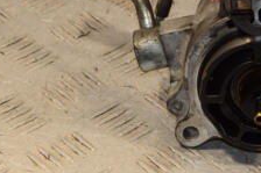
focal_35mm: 201
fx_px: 1456
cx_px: 246
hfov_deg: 10.2
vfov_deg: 6.8
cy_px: 16
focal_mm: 50
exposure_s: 1/200
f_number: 8
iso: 800
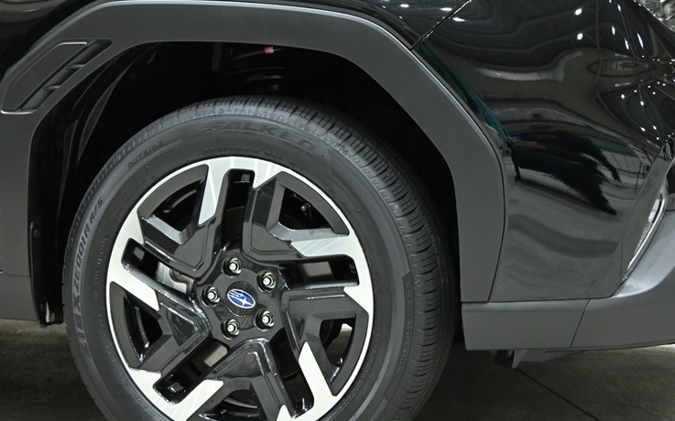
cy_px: 189
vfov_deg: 15.7
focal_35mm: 83
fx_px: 1526
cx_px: 376
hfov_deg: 24.9
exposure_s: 1/30
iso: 1400
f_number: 5.6
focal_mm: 50
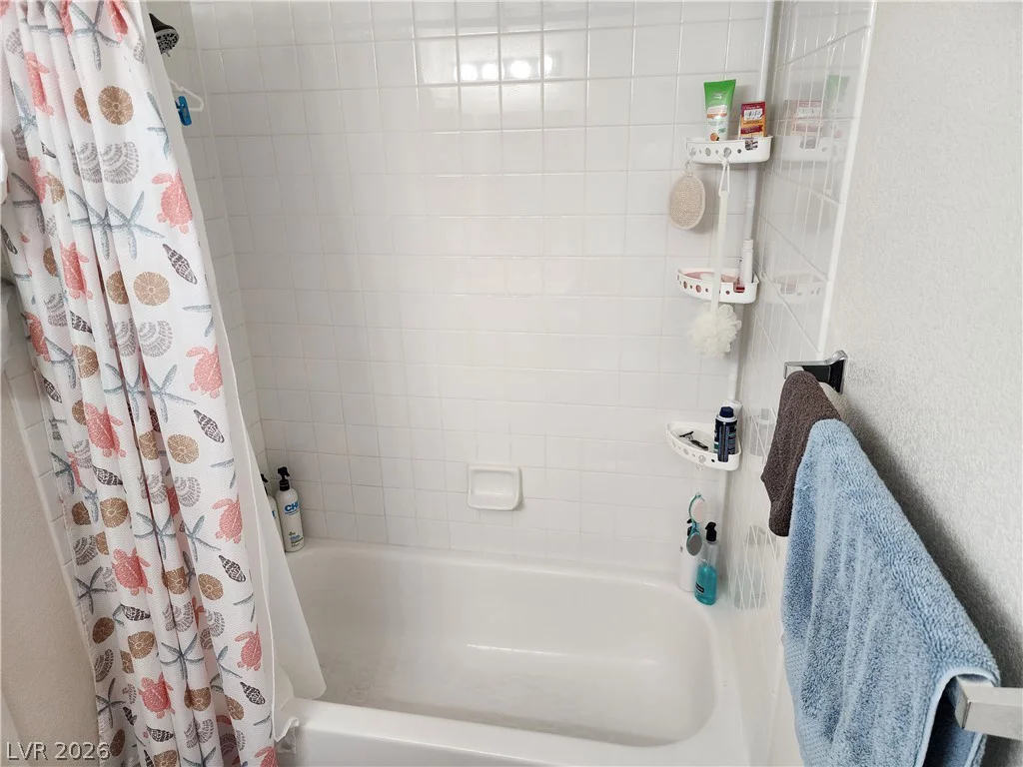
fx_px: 680
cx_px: 512
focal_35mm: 23
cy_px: 384
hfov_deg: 73.9
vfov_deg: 58.9
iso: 250
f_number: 1.8
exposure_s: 1/120
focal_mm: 6.4
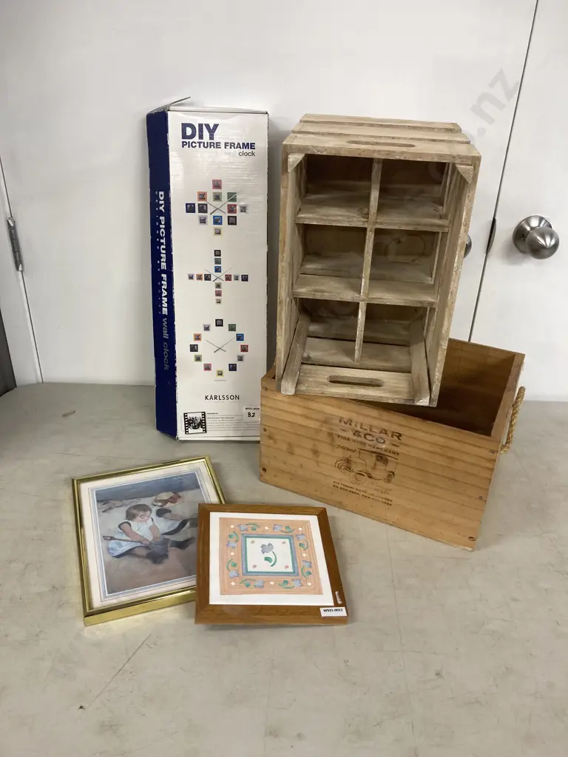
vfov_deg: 63.4
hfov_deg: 49.7
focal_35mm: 28
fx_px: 613
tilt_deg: -29.2
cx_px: 284
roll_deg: -3.1
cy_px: 378
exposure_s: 1/50
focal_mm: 3.99
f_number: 1.8
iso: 80
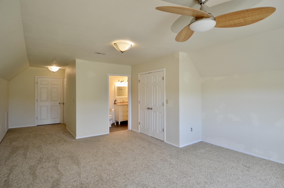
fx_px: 142
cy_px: 94
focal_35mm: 18
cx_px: 142
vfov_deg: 67.1
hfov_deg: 90.1
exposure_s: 1/60
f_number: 4
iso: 500
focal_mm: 12
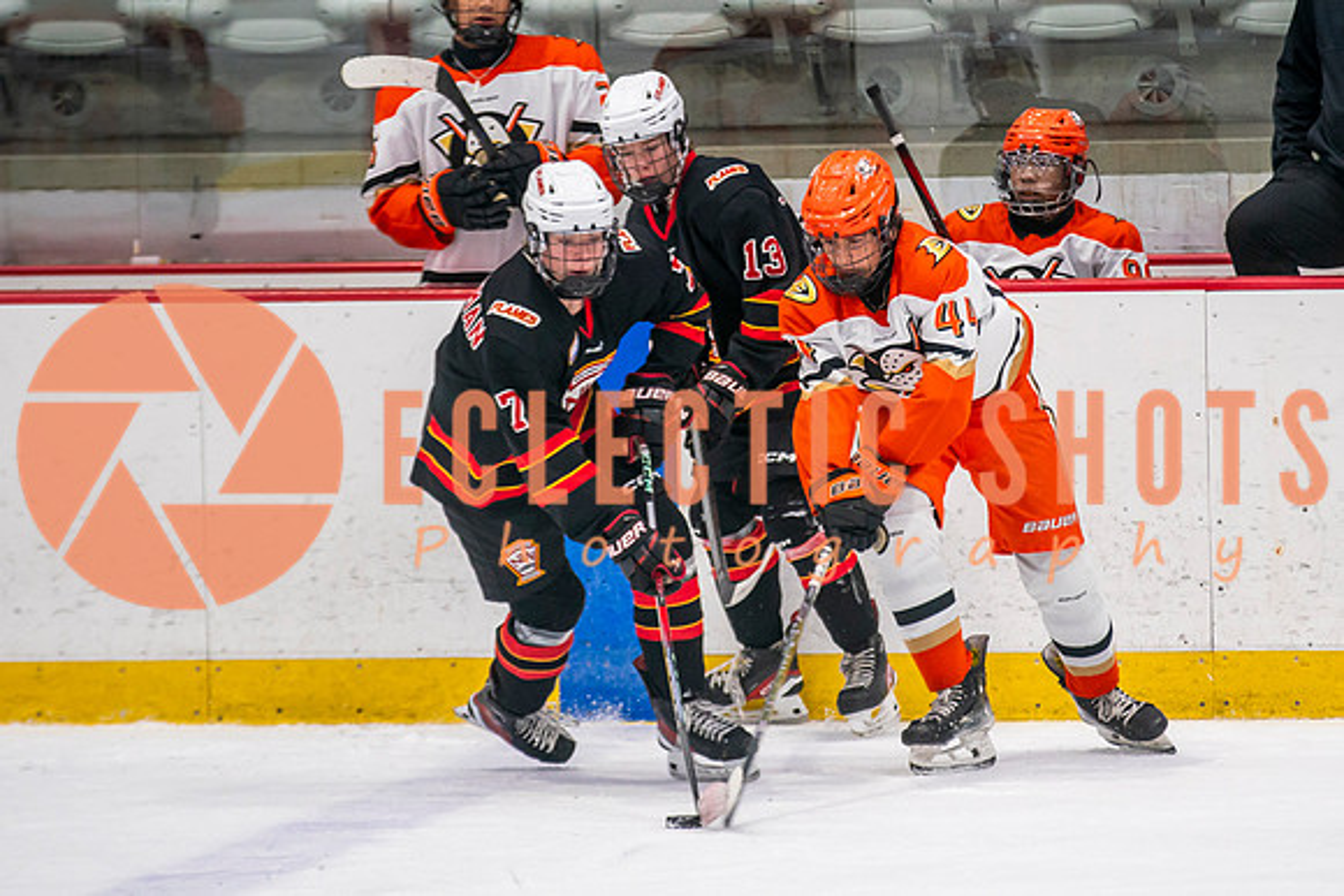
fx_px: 12842
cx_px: 902
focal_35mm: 344
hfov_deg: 6.0
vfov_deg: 4.0
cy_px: 448
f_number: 2.8
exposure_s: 1/640
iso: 1600
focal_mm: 200
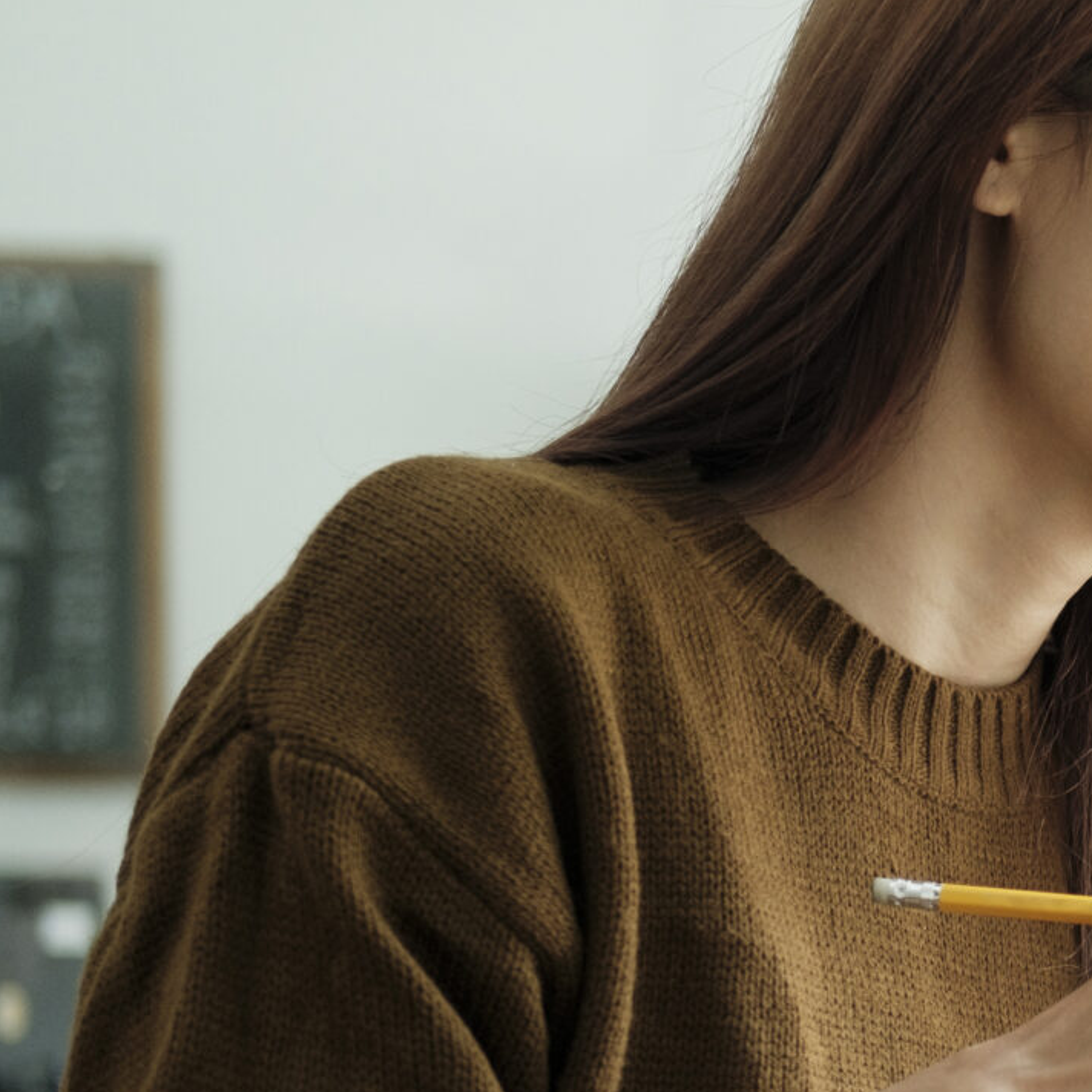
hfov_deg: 10.3
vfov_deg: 10.7
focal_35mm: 162
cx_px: 1764
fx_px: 5782
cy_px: 987
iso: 400
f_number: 2.2
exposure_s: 1/500
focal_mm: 35
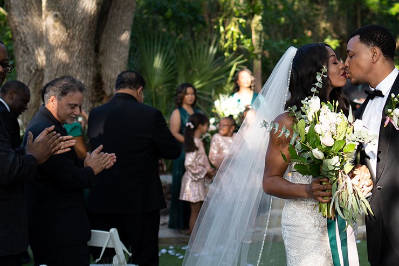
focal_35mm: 64
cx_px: 302
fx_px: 710
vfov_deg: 21.3
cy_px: 147
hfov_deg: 30.8
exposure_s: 1/400
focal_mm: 24
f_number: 1.4
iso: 100
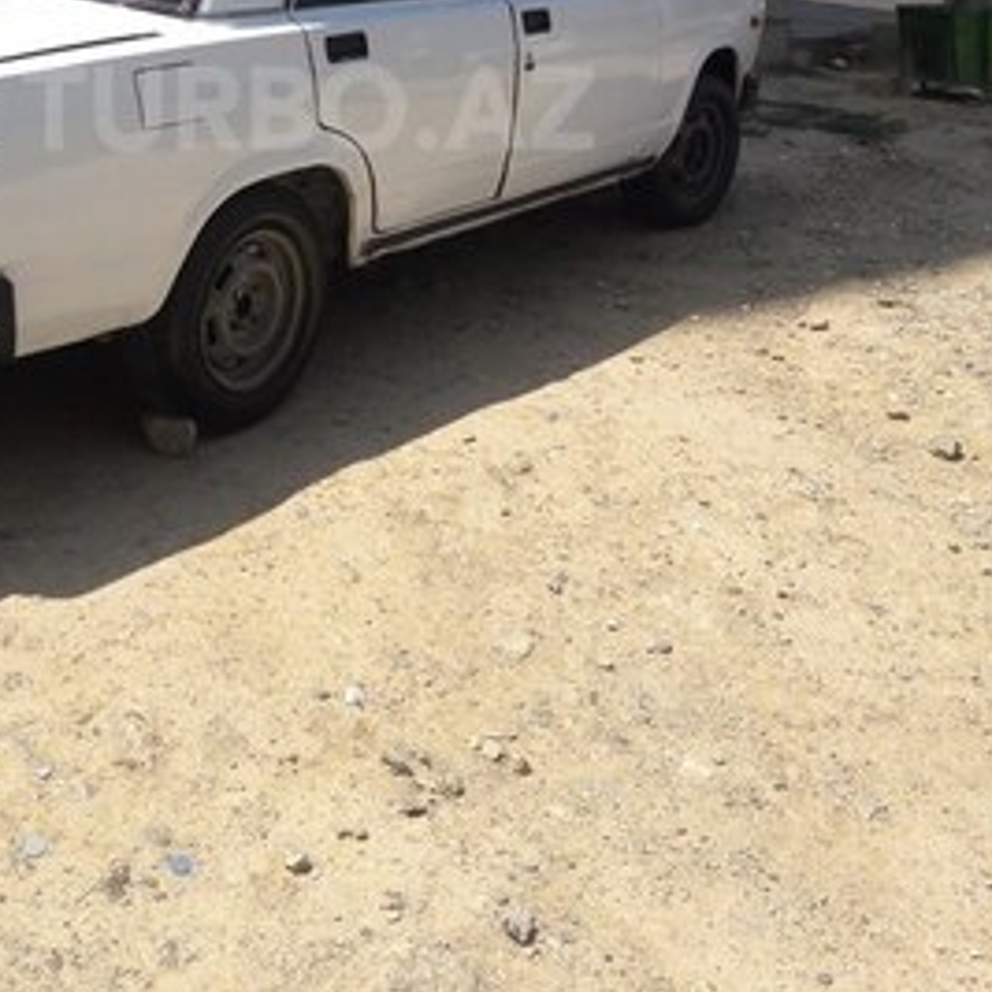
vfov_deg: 34.8
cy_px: 108
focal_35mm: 46
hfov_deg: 36.3
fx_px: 1491
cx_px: 308
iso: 40
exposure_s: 1/1855
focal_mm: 3.7
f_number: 1.9
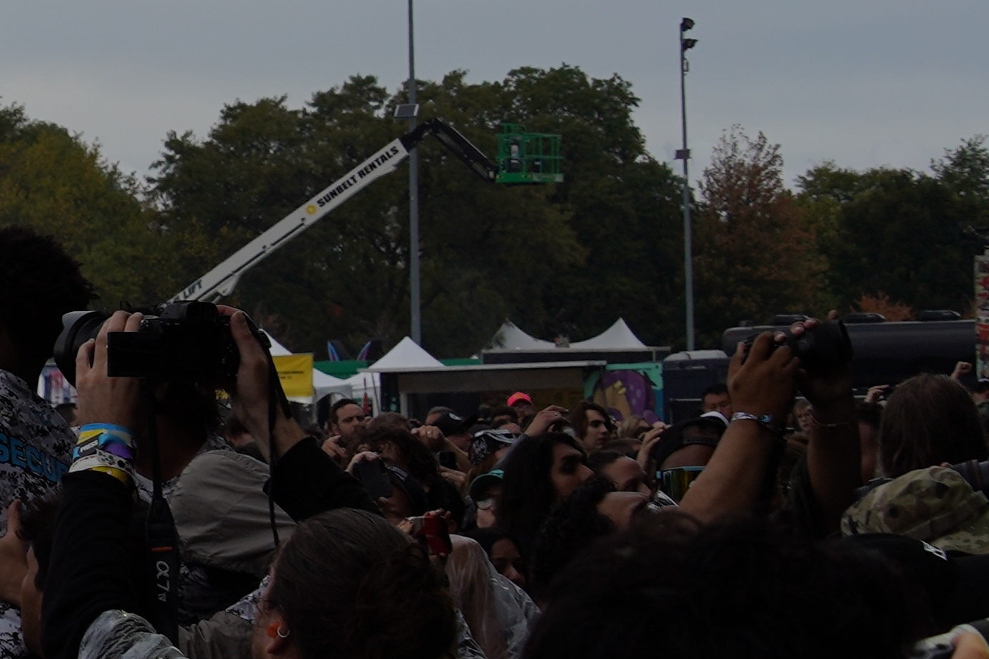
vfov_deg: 8.5
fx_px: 4422
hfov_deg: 12.4
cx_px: -276
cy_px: 227
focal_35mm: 161
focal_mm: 37
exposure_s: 1/640
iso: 100
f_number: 8
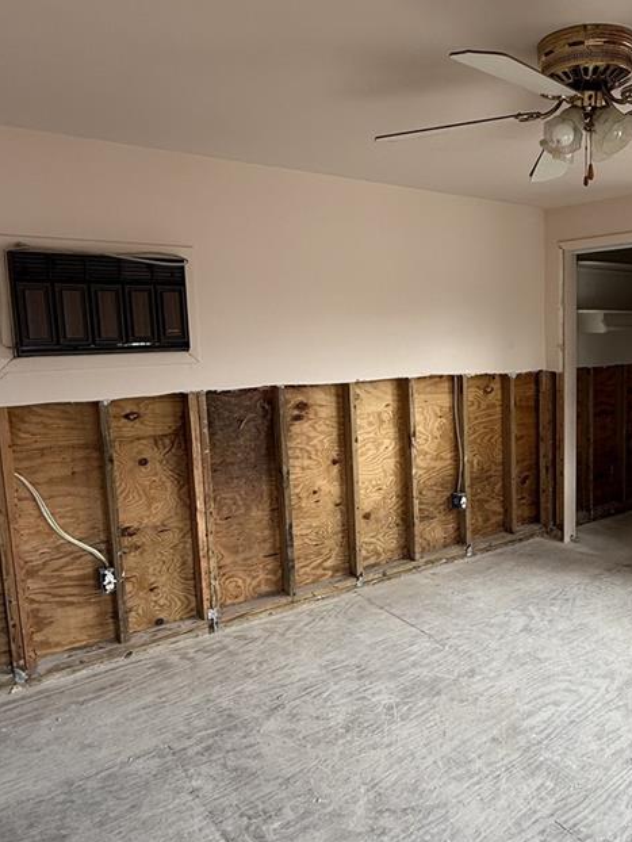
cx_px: 476
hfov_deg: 49.3
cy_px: 412
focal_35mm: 27
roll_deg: +0.9
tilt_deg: -5.9
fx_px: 657
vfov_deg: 65.3
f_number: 2.2
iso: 64
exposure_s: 1/99
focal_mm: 2.22
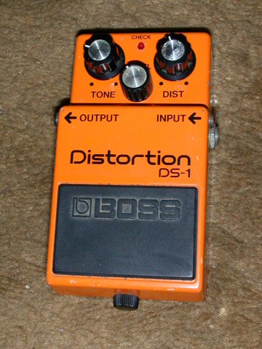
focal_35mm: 64
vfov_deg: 30.3
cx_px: 131
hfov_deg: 22.9
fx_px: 646
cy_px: 174
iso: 100
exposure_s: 1/59.9
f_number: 5.9
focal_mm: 9.7
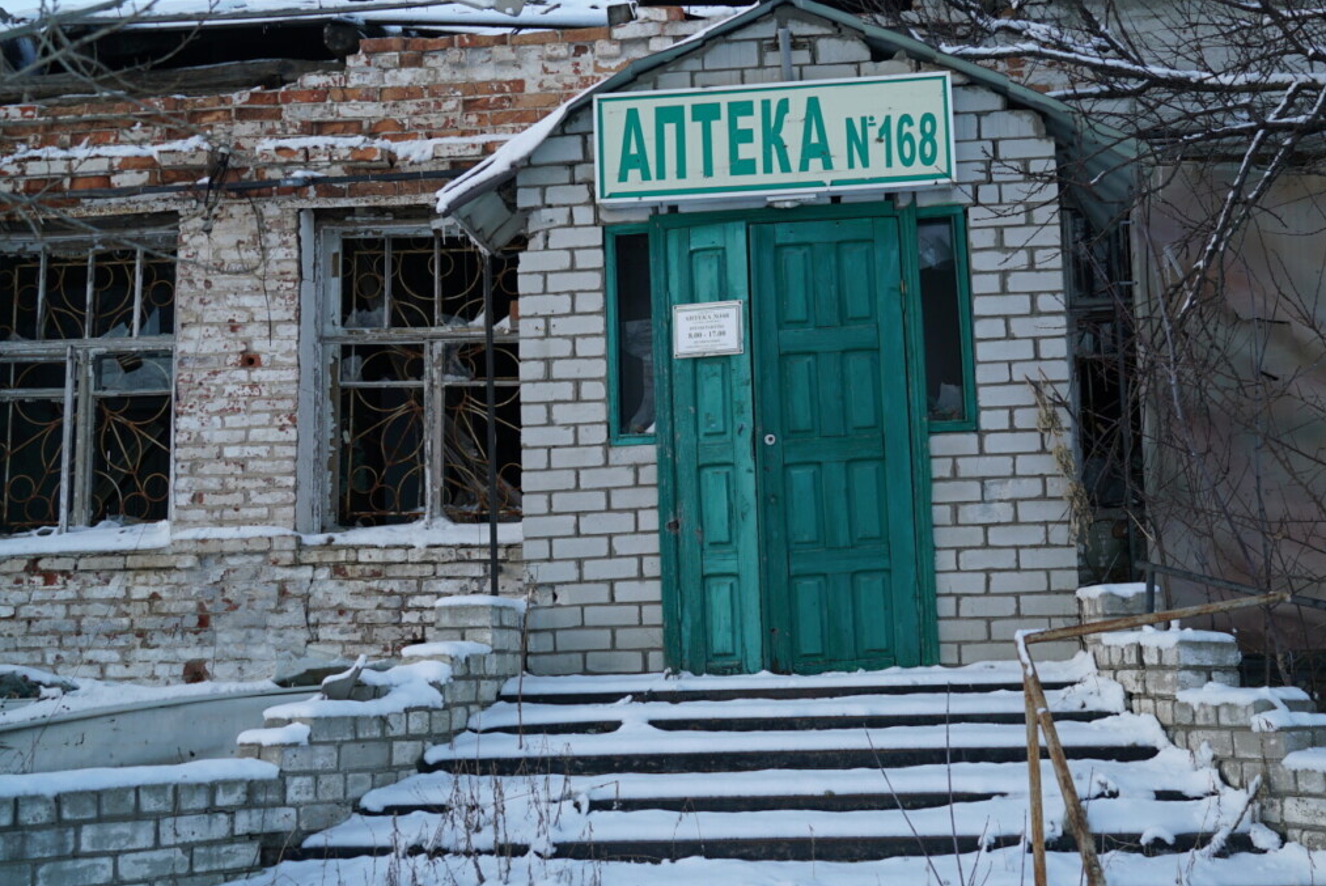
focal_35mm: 45
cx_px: 742
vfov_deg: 29.9
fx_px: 1659
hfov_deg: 43.5
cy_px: 407
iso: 160
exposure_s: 1/60
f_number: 5
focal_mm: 38
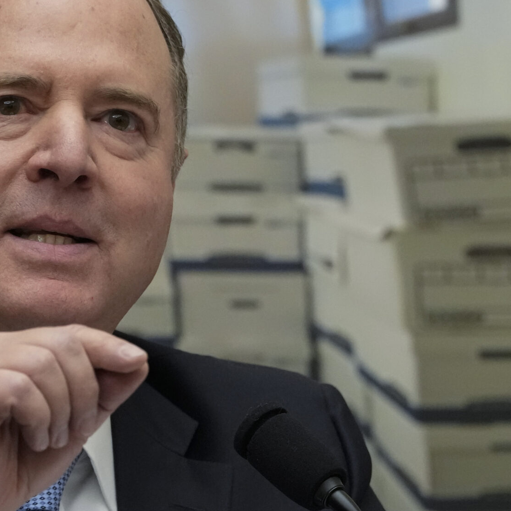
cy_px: 262
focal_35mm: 588
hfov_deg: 3.0
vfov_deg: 3.0
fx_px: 9820
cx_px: 80
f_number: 5.6
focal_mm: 200
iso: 5000
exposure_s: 1/400
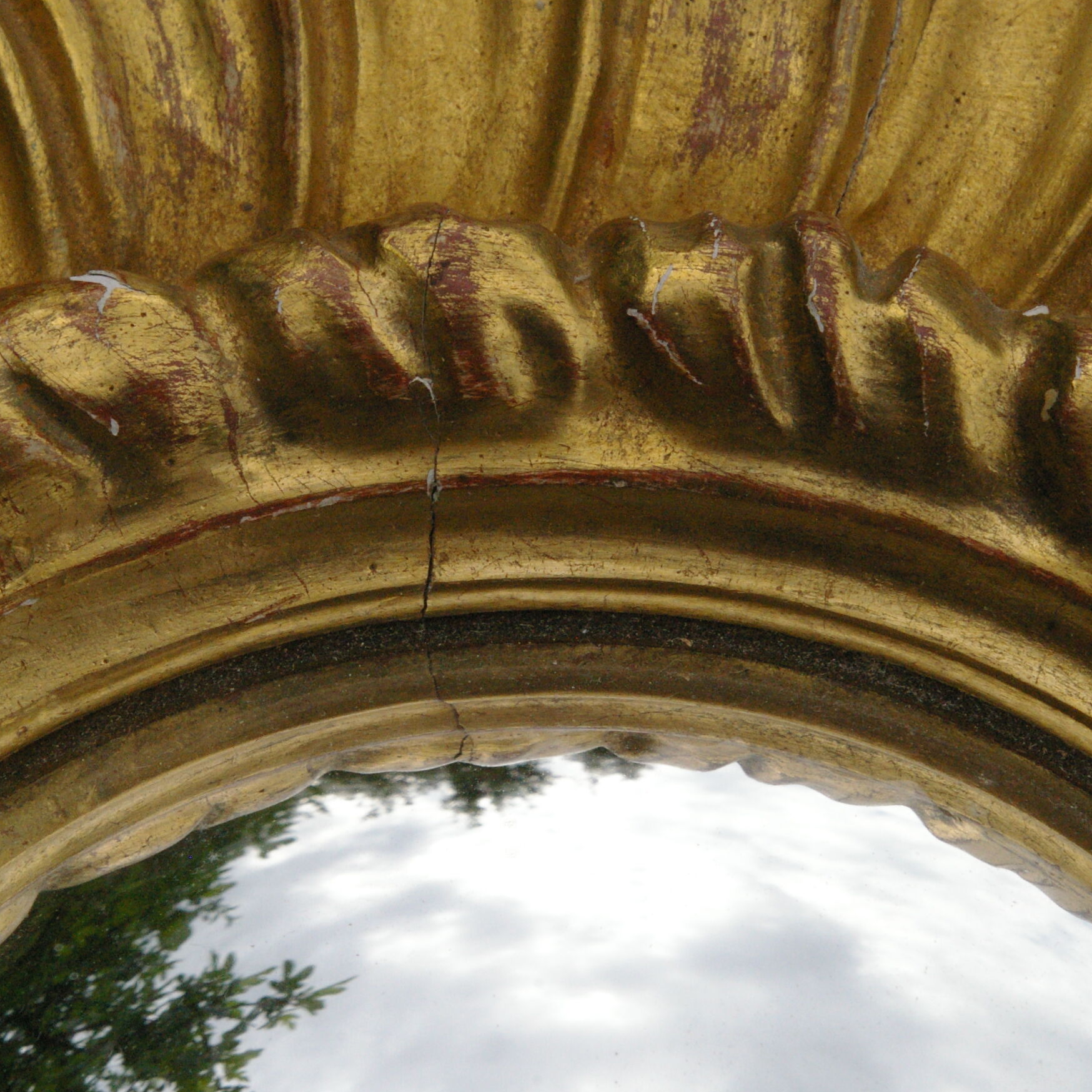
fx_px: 2034
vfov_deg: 30.0
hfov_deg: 30.0
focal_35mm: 57
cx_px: 470
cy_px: 524
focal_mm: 26
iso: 1600
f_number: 11
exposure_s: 1/1000
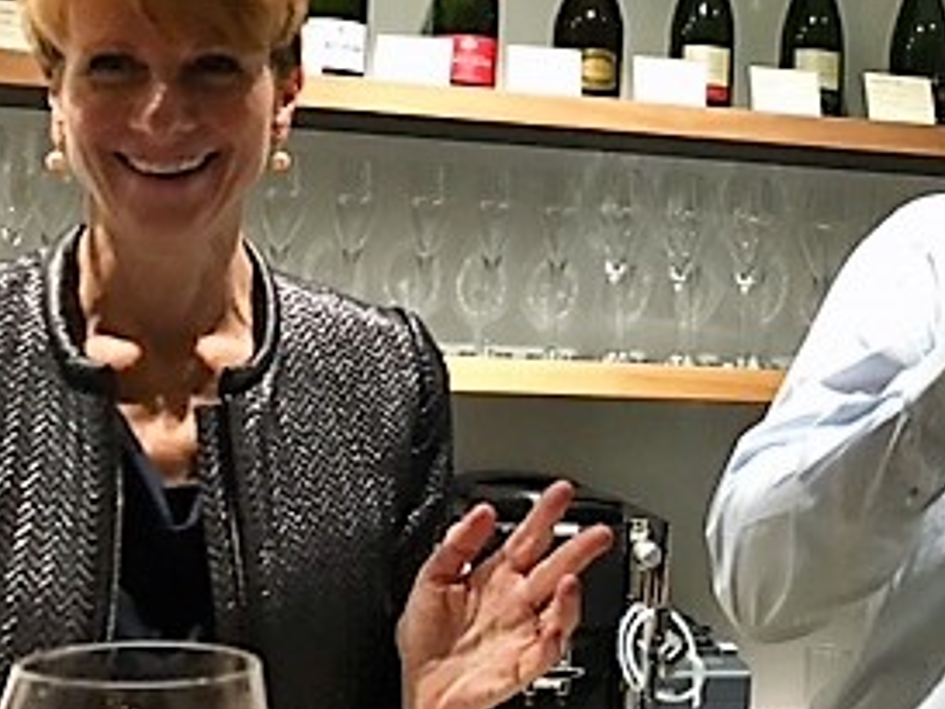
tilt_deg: +7.6
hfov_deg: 28.1
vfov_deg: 21.2
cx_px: 730
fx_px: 1857
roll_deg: -3.4
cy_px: 97
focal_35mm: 68
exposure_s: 1/33
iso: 200
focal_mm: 4.15
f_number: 2.2
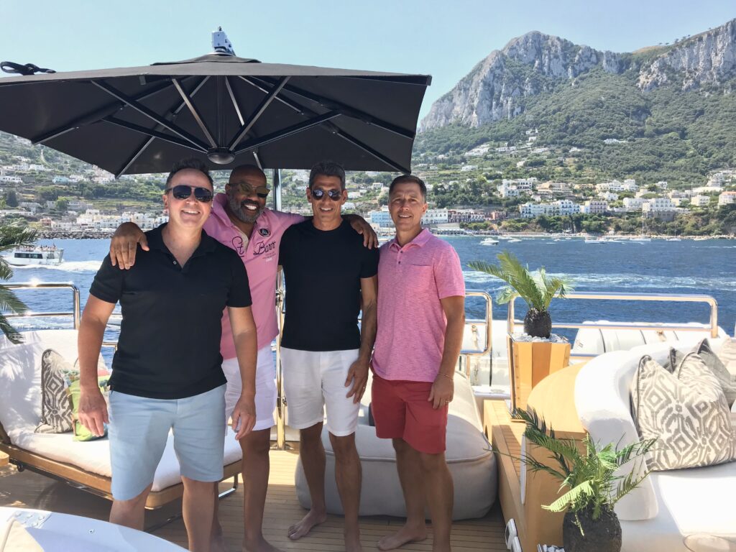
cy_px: 276
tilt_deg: -4.7
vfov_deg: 49.7
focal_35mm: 28
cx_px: 368
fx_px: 595
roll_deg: -0.1
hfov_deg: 63.4
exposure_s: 1/818
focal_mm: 3.99
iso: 20
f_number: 1.8
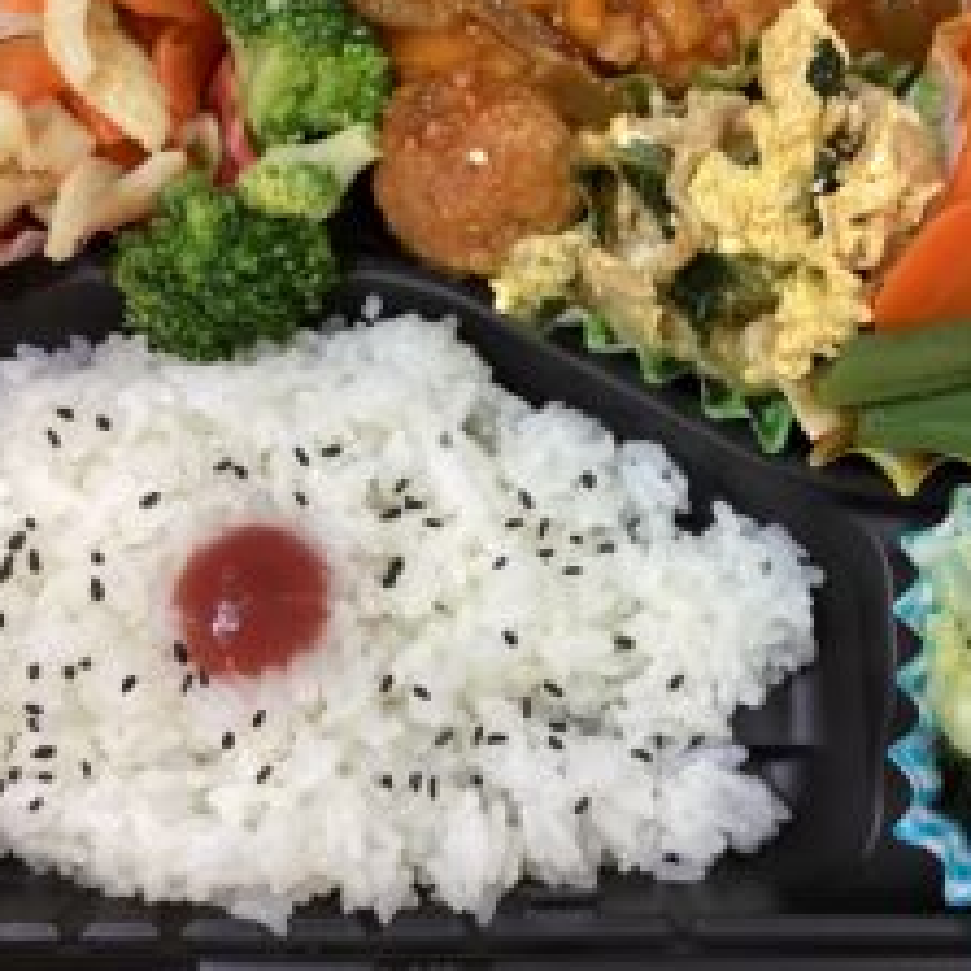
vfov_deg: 36.7
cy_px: 416
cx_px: 586
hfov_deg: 36.6
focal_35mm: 46
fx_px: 1460
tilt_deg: -74.0
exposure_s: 1/50
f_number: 2.4
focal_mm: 3.3
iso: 125
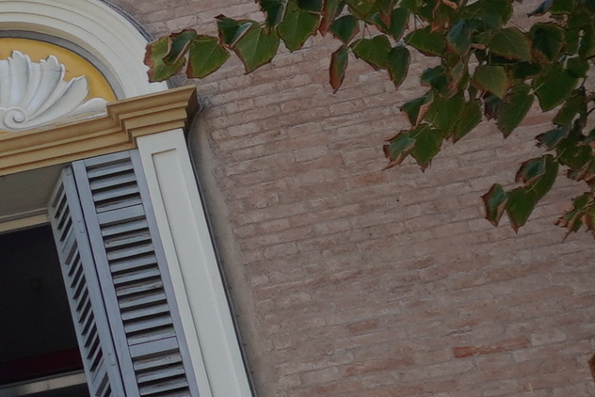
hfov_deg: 10.7
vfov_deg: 8.5
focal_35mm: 161
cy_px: 123
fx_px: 2662
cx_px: -887
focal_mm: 16
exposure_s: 1/160
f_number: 6.3
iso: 100
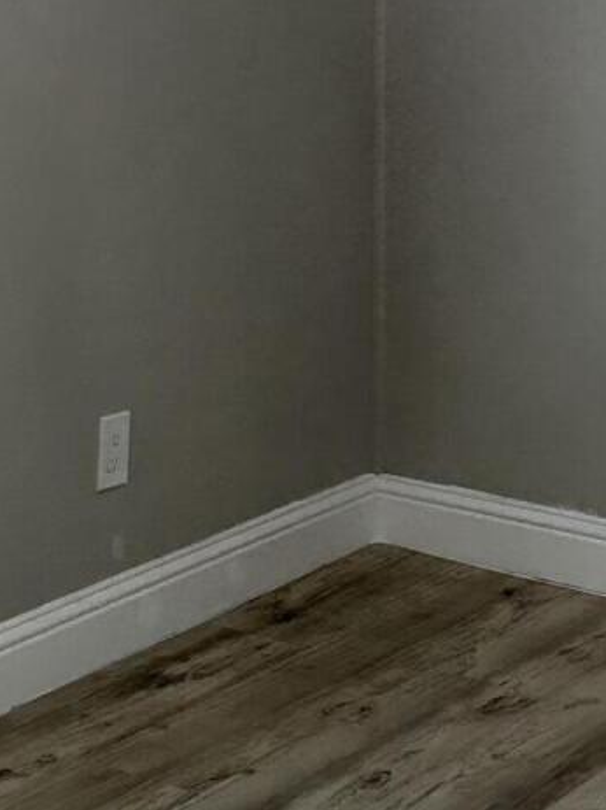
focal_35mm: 104
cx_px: 299
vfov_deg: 18.3
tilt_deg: -2.4
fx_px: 2430
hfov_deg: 14.2
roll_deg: -1.0
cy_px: -32
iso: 100
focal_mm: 6.86
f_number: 1.78
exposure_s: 1/166
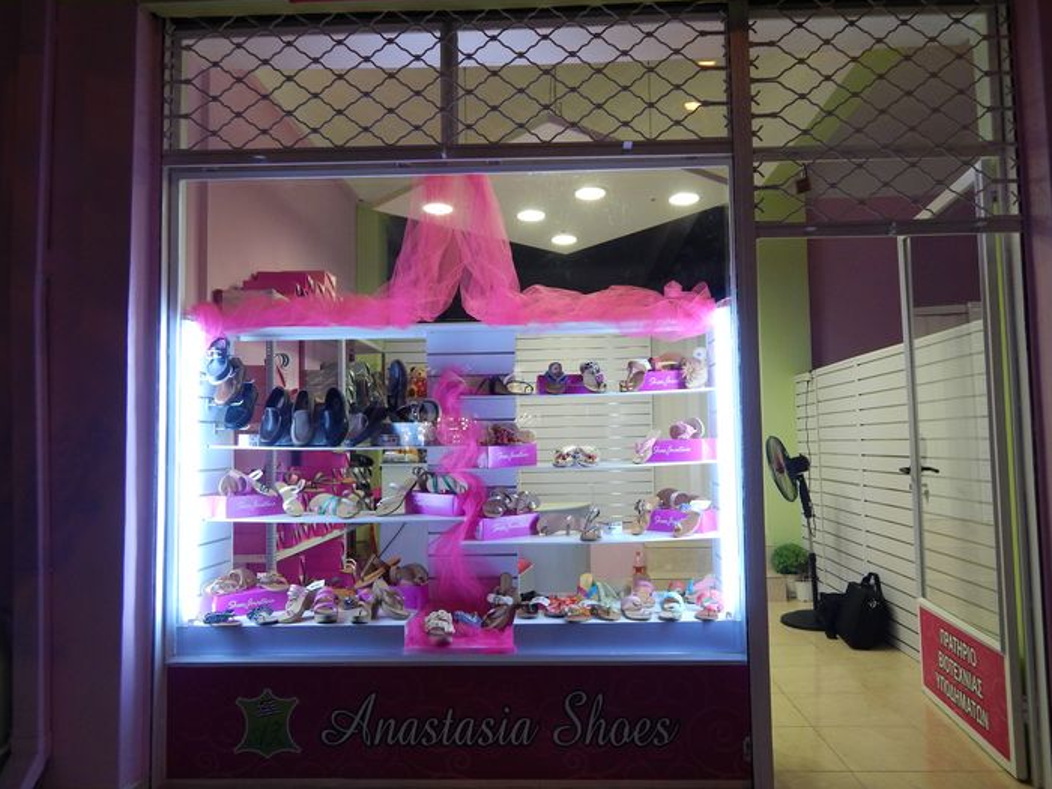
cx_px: 544
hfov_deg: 71.6
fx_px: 729
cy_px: 409
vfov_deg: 56.8
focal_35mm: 24
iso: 220
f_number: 3
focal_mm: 4
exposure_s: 1/30
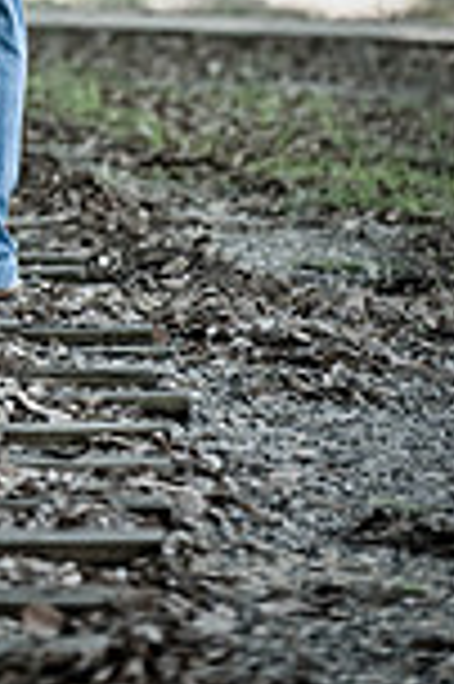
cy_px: -320
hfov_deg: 3.1
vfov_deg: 4.6
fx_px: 8437
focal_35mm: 445
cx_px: -182
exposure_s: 1/250
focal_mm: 150
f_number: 4
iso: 640
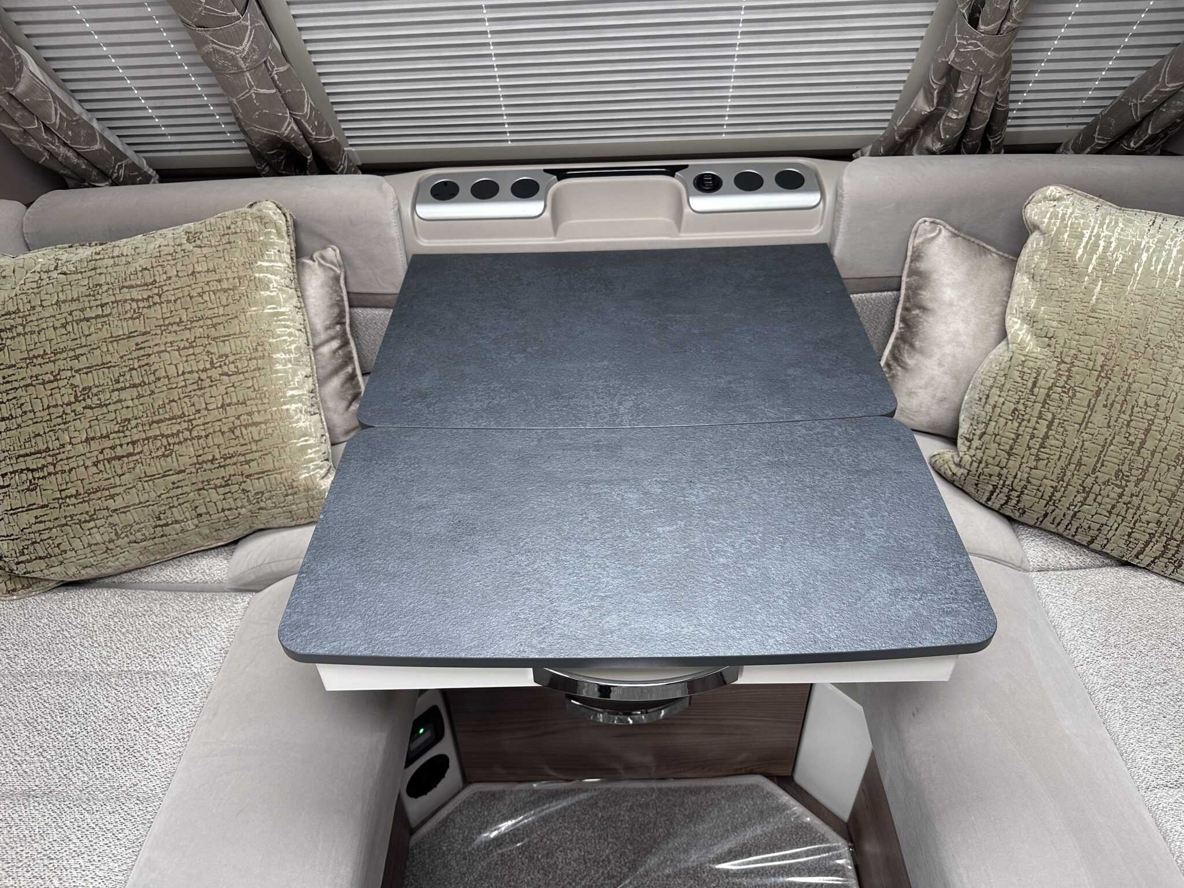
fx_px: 821
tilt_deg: -39.5
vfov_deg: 56.8
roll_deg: +0.9
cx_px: 592
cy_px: 444
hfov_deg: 71.6
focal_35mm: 24
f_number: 1.78
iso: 160
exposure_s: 1/121
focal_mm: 6.86
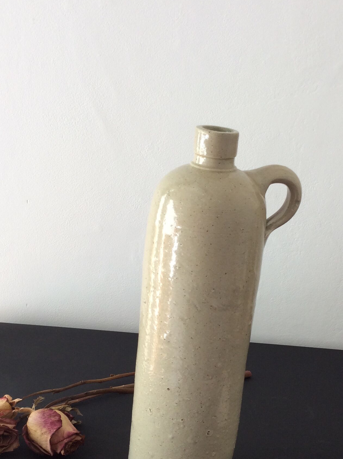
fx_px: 649
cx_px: 198
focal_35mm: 49
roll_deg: -4.7
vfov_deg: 38.5
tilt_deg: -24.0
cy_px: 304
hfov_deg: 29.5
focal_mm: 3.3
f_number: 2.4
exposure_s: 1/110
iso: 32
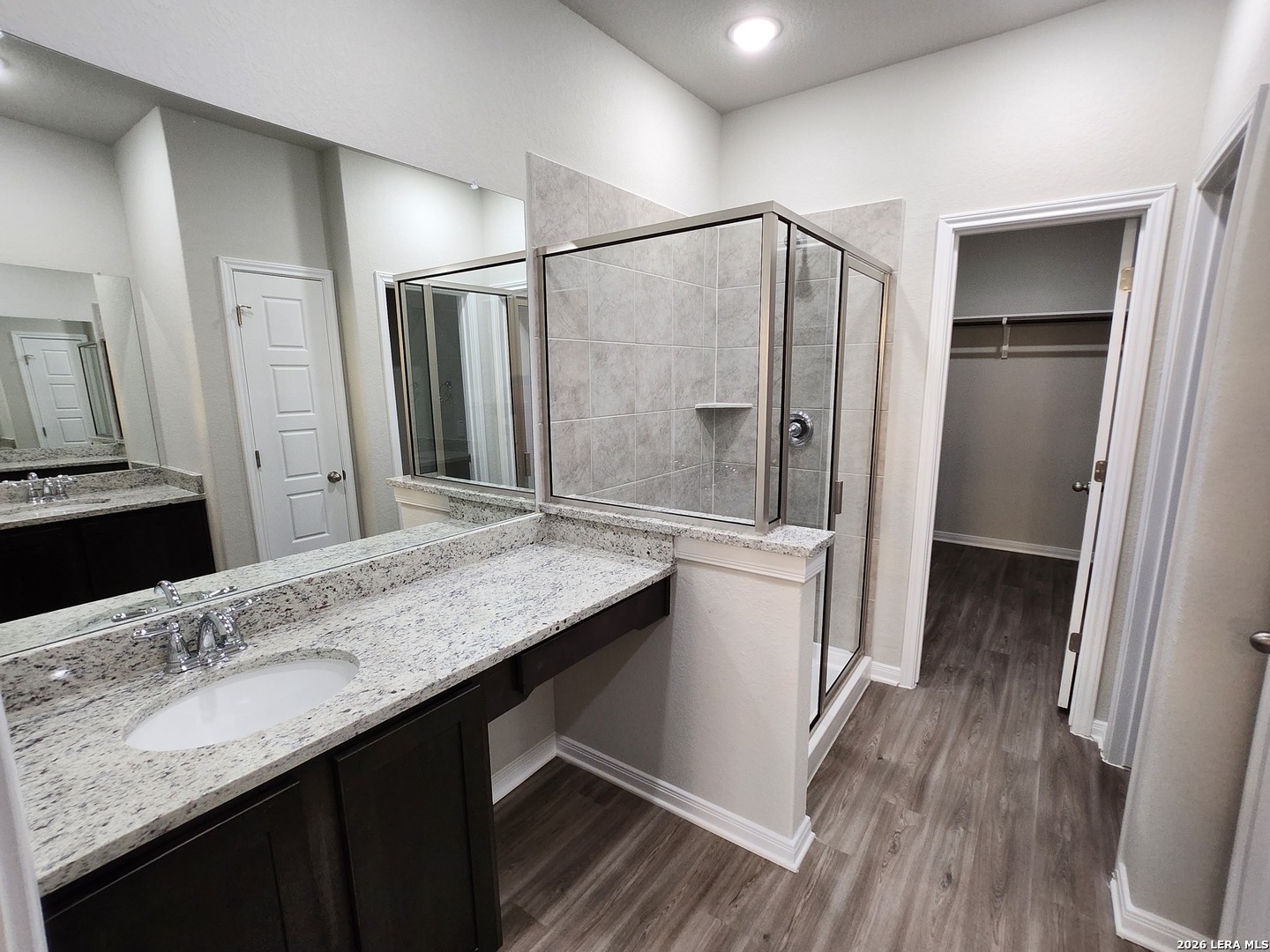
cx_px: 635
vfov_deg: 89.9
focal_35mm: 13
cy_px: 476
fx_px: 477
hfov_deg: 106.2
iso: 200
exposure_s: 1/60
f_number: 2.2
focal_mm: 1.7
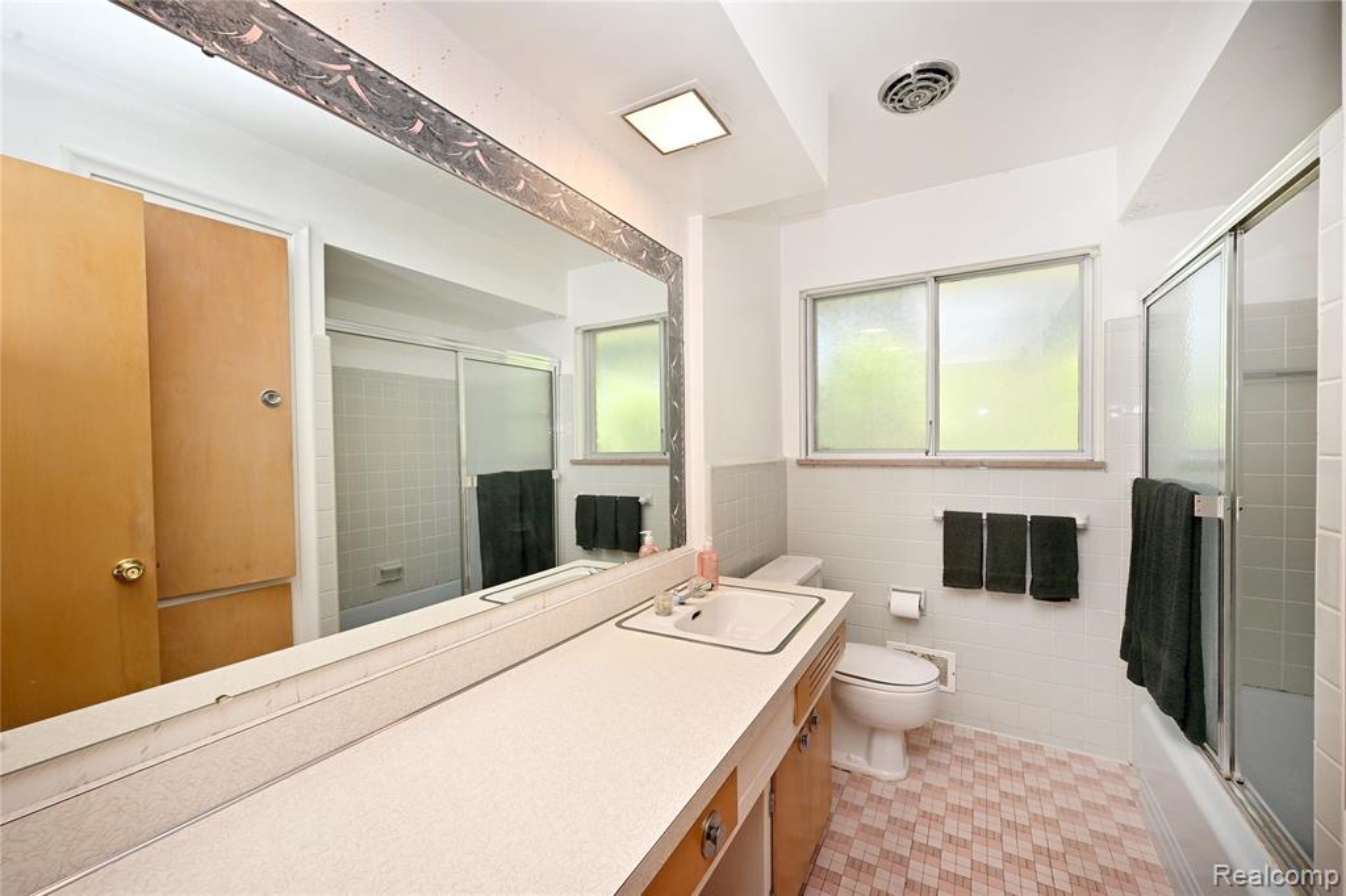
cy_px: 448
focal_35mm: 14
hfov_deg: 104.3
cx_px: 673
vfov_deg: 81.2
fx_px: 523
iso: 320
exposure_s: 1/60
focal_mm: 14
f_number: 9
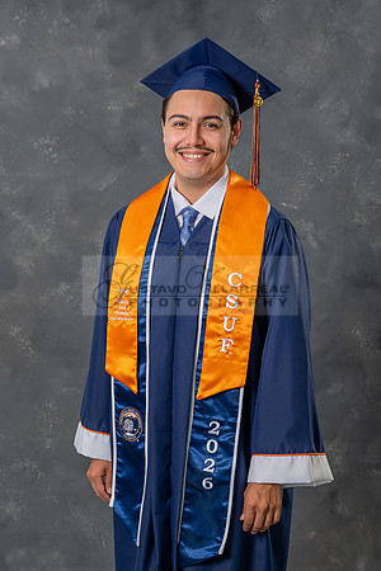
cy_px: 281
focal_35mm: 82
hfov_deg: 16.7
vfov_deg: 24.9
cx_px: 180
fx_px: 1294
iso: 200
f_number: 3.5
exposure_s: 1/200
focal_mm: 43
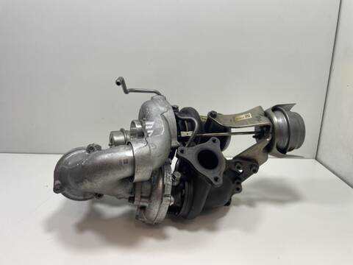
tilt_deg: -16.4
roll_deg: -2.3
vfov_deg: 53.1
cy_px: 132
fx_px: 265
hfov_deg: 67.3
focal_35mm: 26
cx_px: 176
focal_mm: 4.2
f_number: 1.6
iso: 80
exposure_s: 1/100
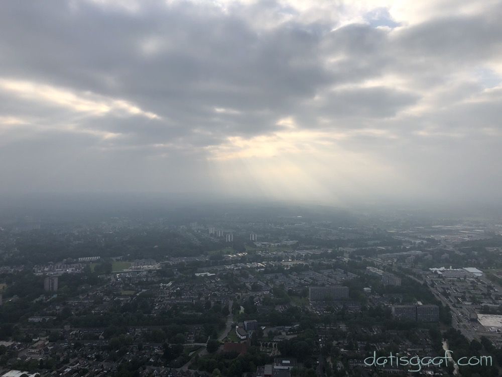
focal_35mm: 28
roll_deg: +0.0
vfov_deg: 49.7
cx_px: 251
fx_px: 406
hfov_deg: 63.4
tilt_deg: -3.1
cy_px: 188
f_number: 1.8
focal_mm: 3.99
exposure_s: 1/1845
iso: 20
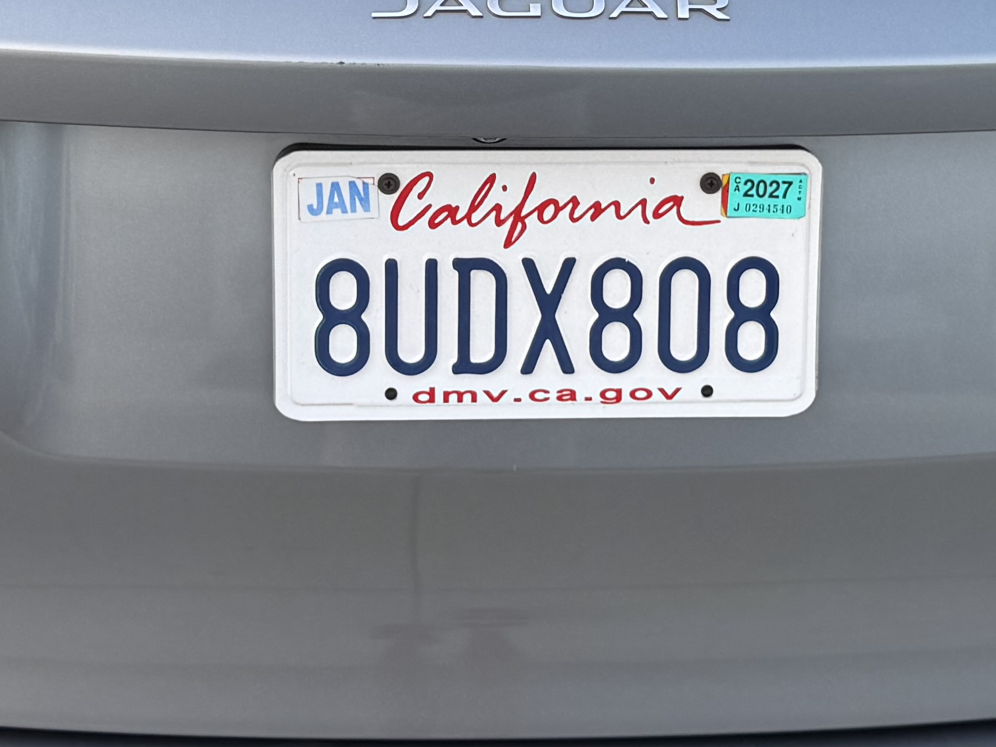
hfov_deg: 24.4
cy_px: 85
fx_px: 2302
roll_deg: -0.8
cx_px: 504
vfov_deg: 18.2
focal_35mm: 80
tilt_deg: -21.1
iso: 64
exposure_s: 1/155
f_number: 1.78
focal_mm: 6.76
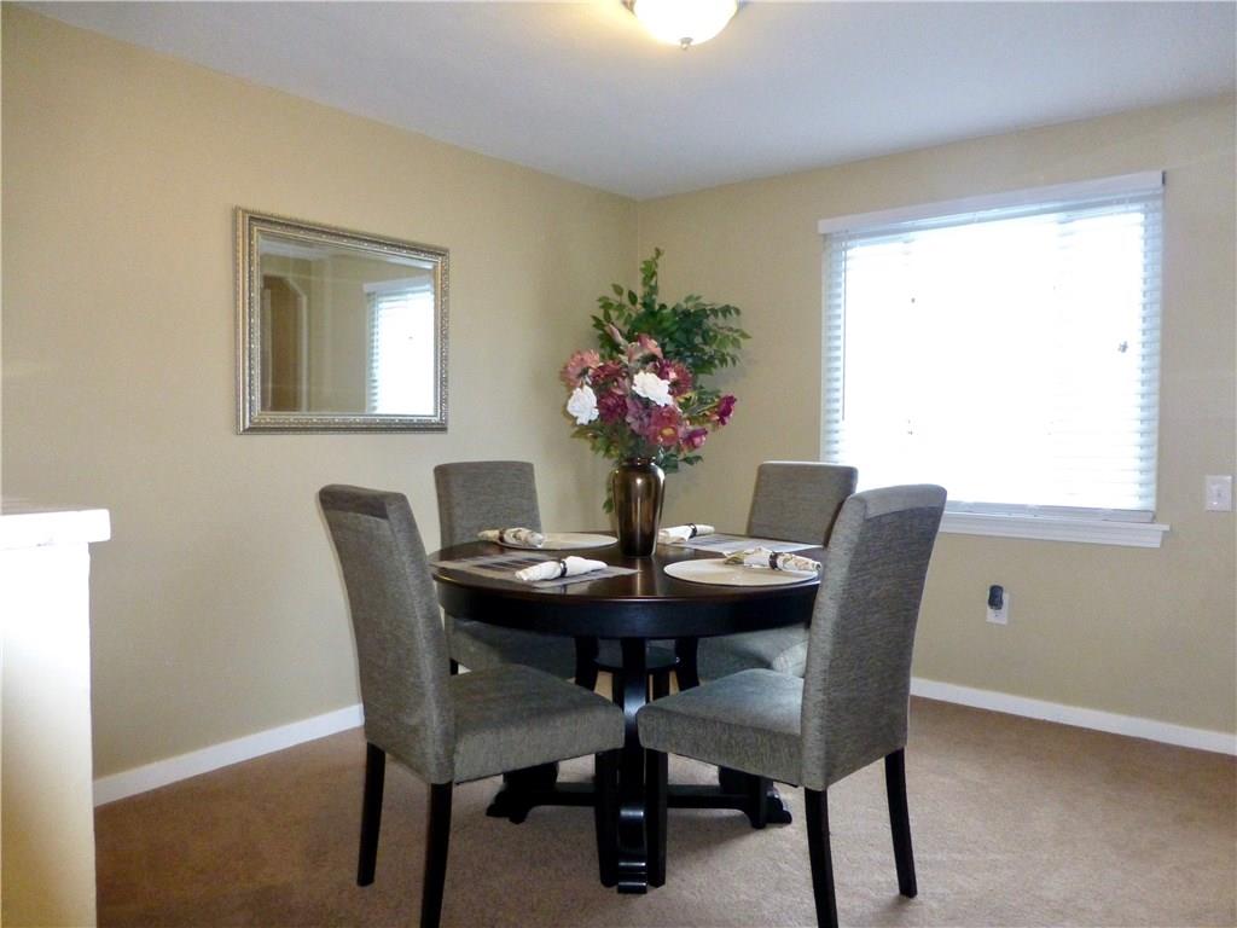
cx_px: 618
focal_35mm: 24
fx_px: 858
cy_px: 464
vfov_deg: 56.8
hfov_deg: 71.6
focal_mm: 4.3
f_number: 3.3
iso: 640
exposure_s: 1/60
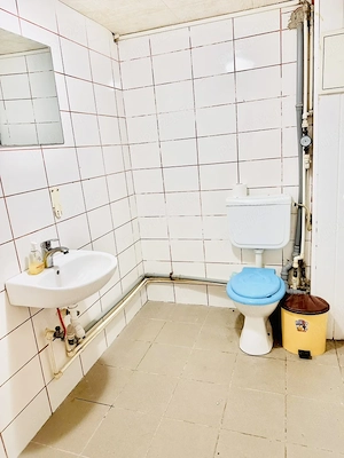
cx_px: 172
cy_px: 229
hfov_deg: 56.8
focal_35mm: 24
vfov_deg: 71.6
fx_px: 318
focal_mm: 6.86
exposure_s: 1/50
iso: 250
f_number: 1.78
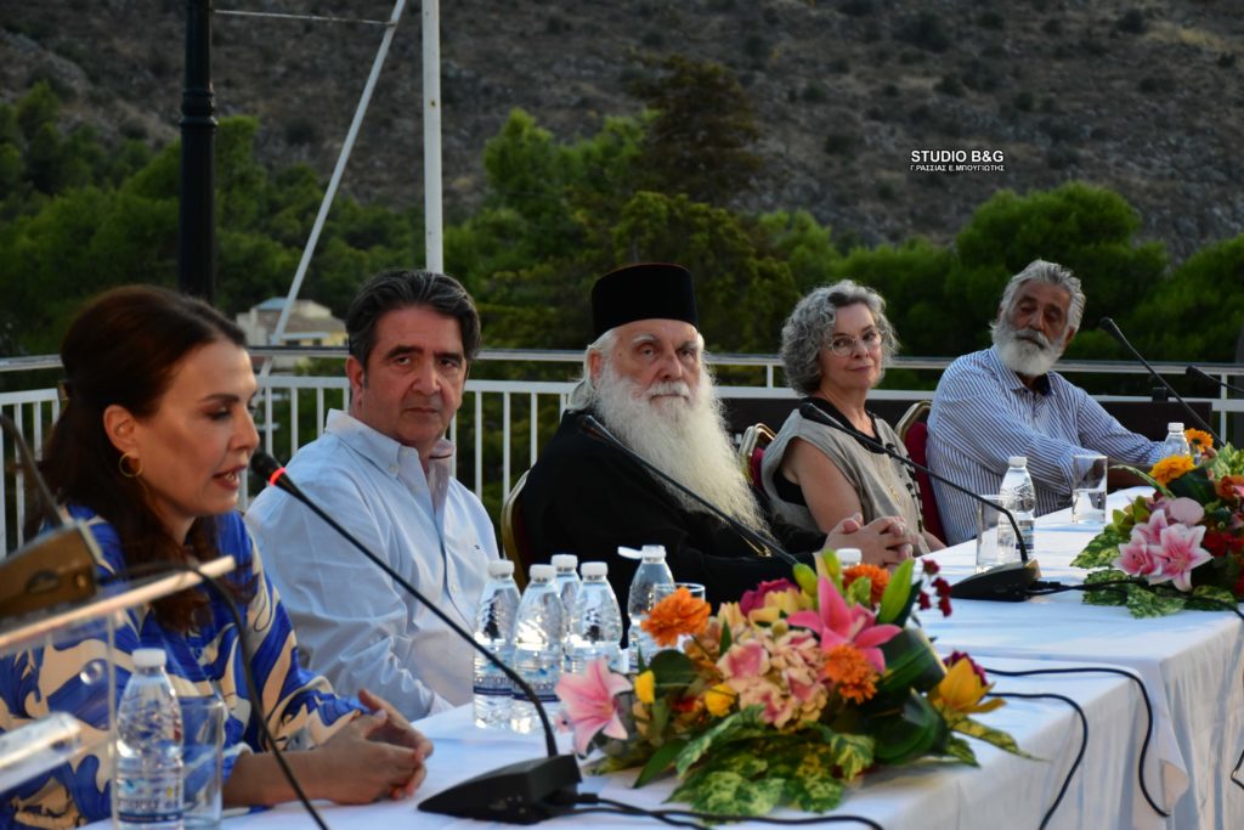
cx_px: 622
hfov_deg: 24.2
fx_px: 2903
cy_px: 415
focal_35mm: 84
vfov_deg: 16.3
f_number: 4.8
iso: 1600
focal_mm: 56
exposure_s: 1/125
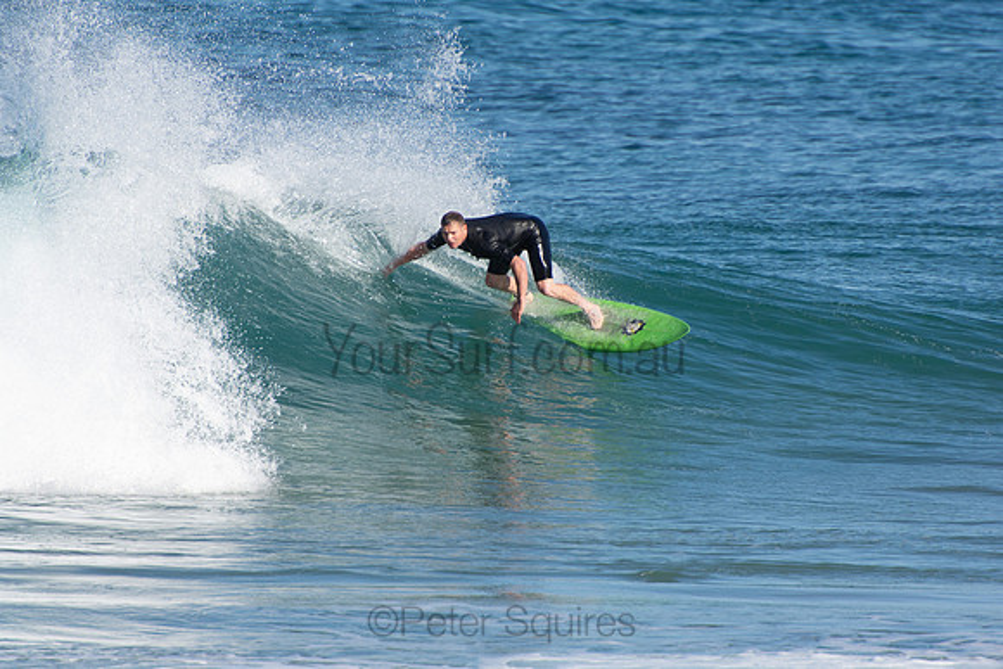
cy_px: 334
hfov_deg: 3.4
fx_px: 16720
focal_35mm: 600
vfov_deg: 2.3
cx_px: 502
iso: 280
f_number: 5.6
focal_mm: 400
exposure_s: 1/1250
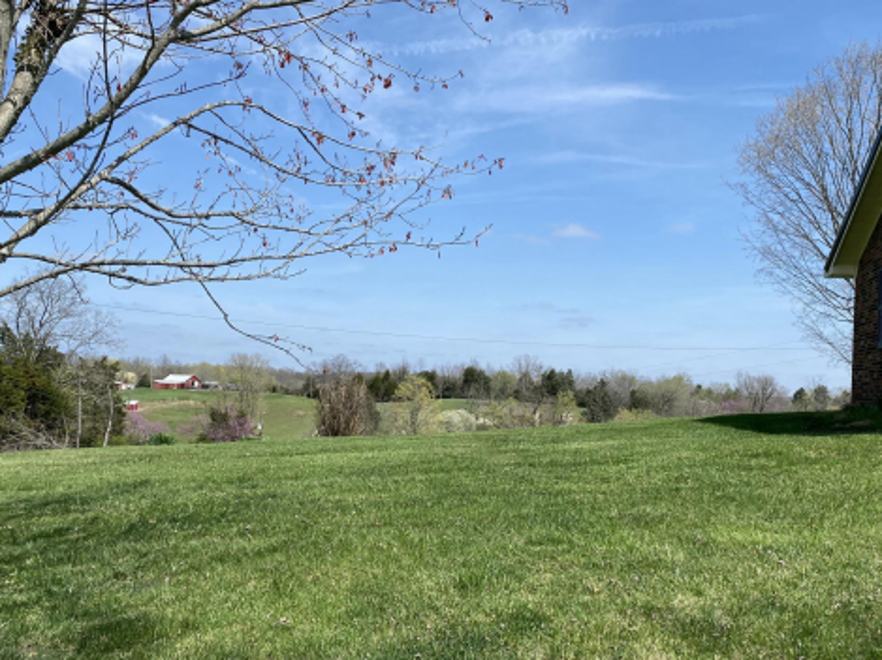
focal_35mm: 37
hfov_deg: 49.9
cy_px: 365
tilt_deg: -0.1
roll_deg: -1.4
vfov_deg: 38.6
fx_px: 942
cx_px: 522
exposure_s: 1/2890
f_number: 1.8
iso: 32
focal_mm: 4.25
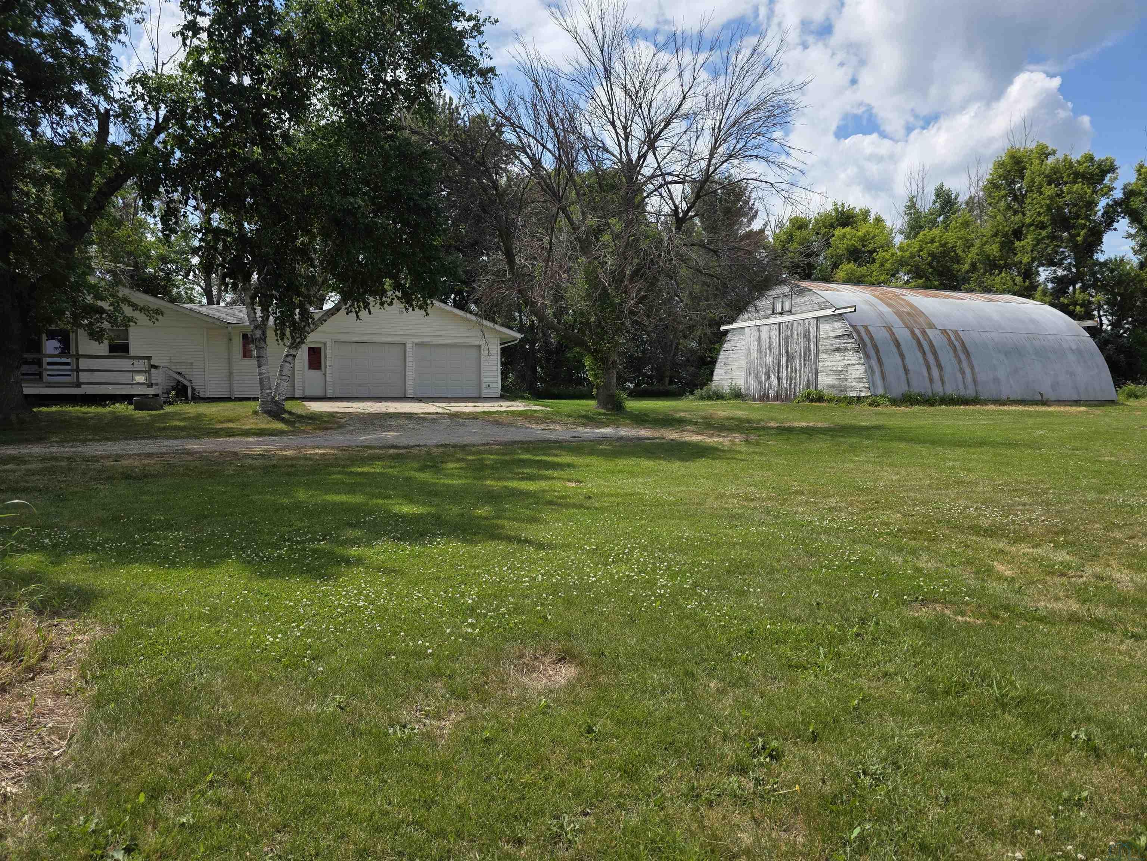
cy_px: 430
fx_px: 762
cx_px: 574
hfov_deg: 73.9
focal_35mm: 23
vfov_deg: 58.9
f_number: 1.7
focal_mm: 6.3
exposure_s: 1/5608
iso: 80
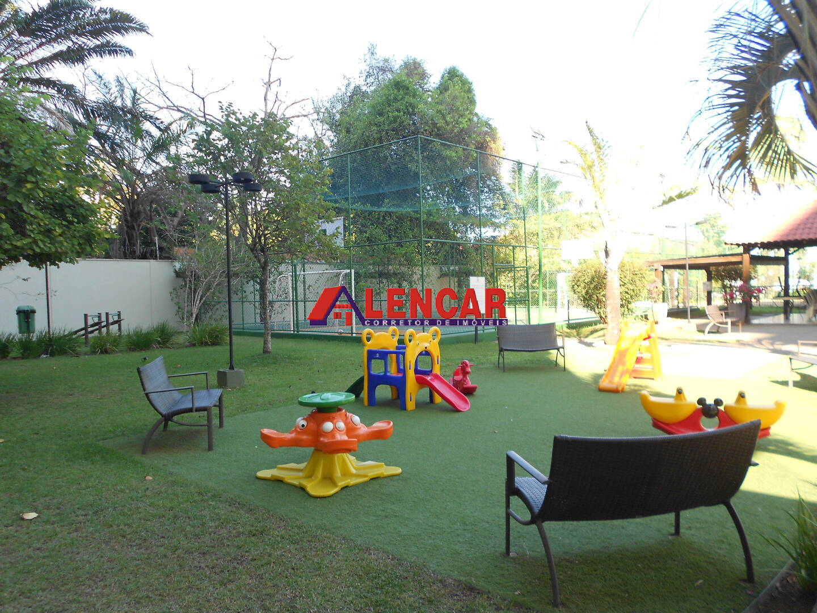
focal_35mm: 26
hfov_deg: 67.3
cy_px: 306
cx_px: 408
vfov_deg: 53.1
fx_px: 614
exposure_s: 1/80
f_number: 3.2
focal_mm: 4.6
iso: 80
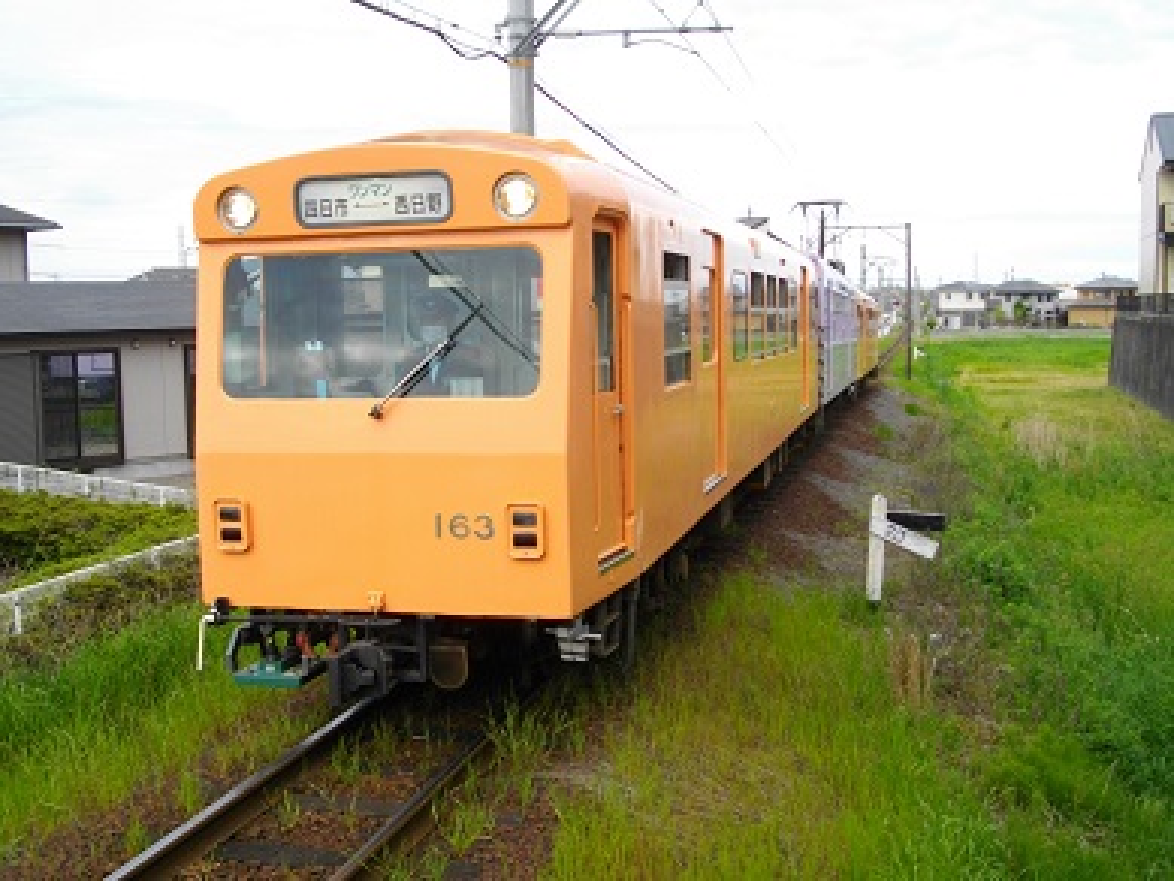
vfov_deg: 36.0
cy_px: 440
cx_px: 587
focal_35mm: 40
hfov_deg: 46.8
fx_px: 1357
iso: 100
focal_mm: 7.1
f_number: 3.2
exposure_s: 1/400
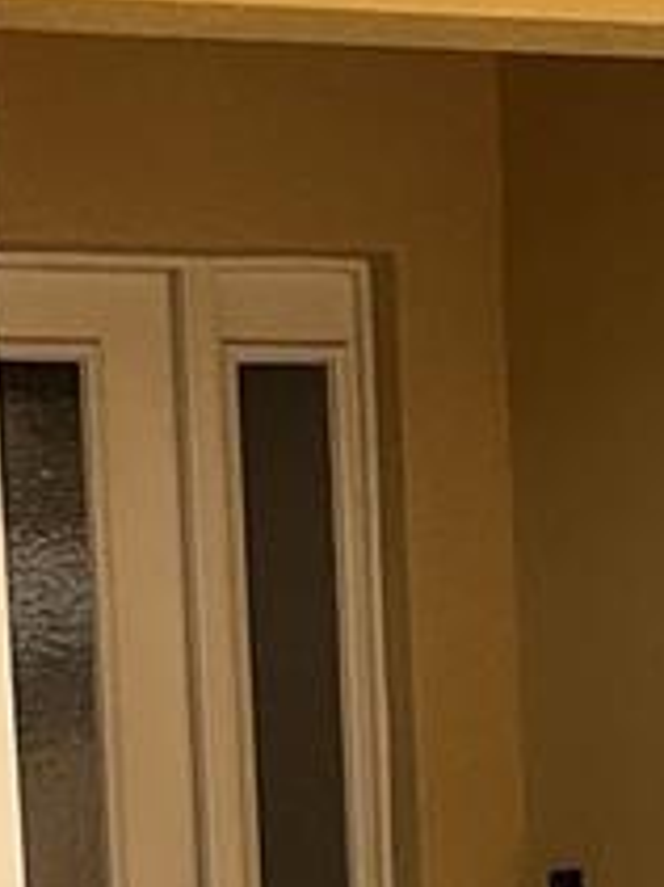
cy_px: 1215
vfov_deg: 11.6
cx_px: 622
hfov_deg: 8.9
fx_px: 4224
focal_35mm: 165
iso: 16
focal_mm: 3
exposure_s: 1/551
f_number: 1.8
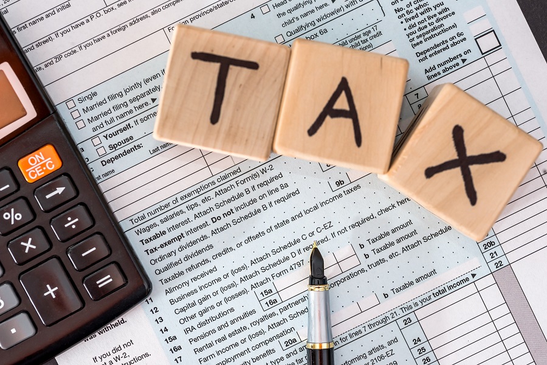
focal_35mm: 105
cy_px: 182
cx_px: 274
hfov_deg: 19.5
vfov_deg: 13.0
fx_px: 1595
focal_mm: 105
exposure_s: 1/160
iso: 400
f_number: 10
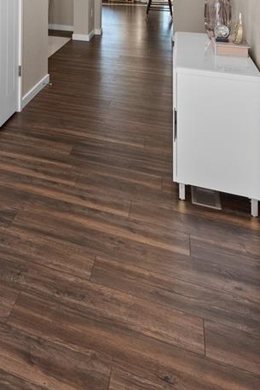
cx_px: -75
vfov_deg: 37.2
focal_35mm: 42
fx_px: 455
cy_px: -59
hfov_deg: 27.0
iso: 800
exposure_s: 1/13
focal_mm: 16
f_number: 8
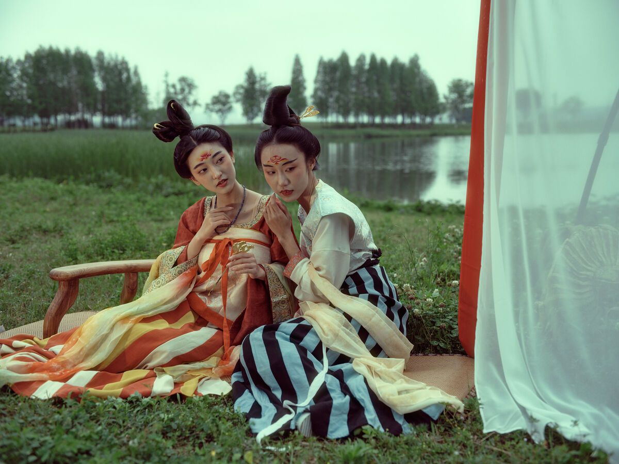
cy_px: 232
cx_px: 310
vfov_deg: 36.0
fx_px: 715
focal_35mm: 40
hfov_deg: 46.8
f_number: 3.5
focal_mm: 50
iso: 400
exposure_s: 1/640
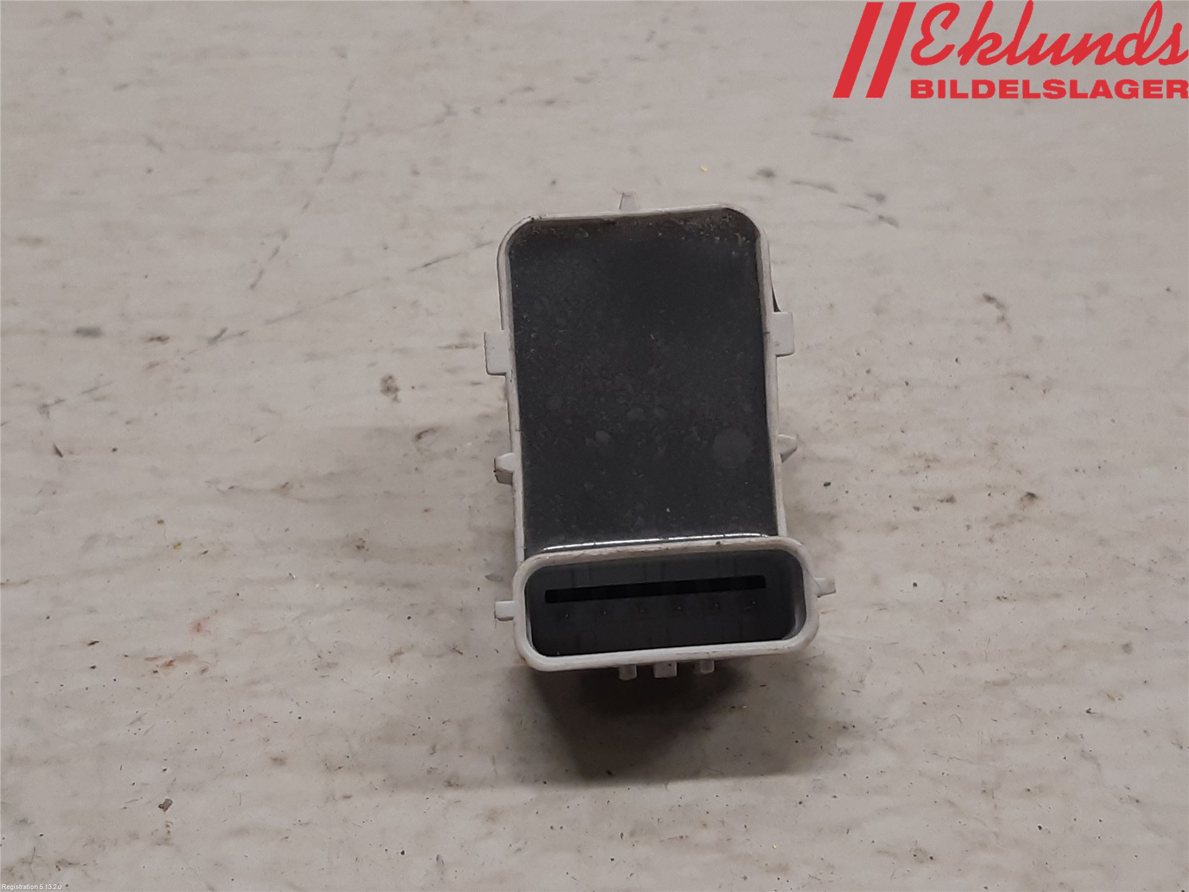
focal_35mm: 26
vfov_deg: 53.1
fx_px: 893
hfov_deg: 67.3
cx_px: 594
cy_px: 446
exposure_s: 1/50
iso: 125
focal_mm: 3.93
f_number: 1.7
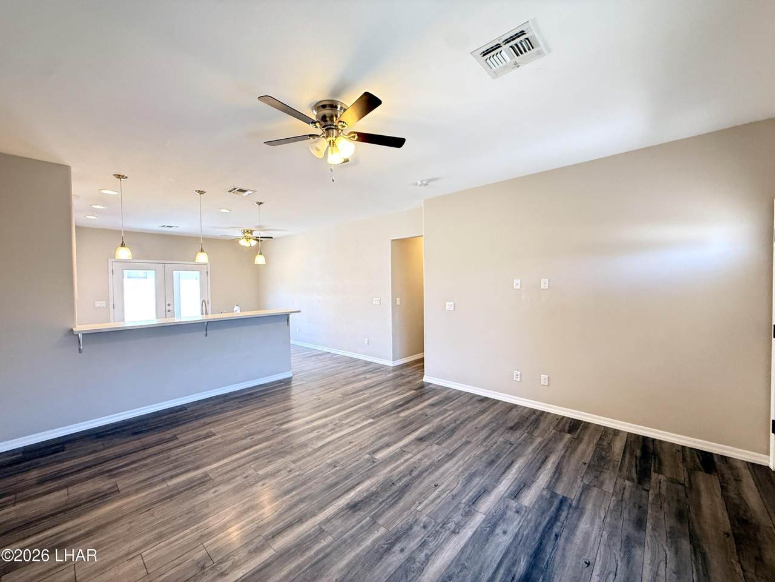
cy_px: 291
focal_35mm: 14
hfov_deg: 102.1
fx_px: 313
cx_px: 388
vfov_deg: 85.7
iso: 400
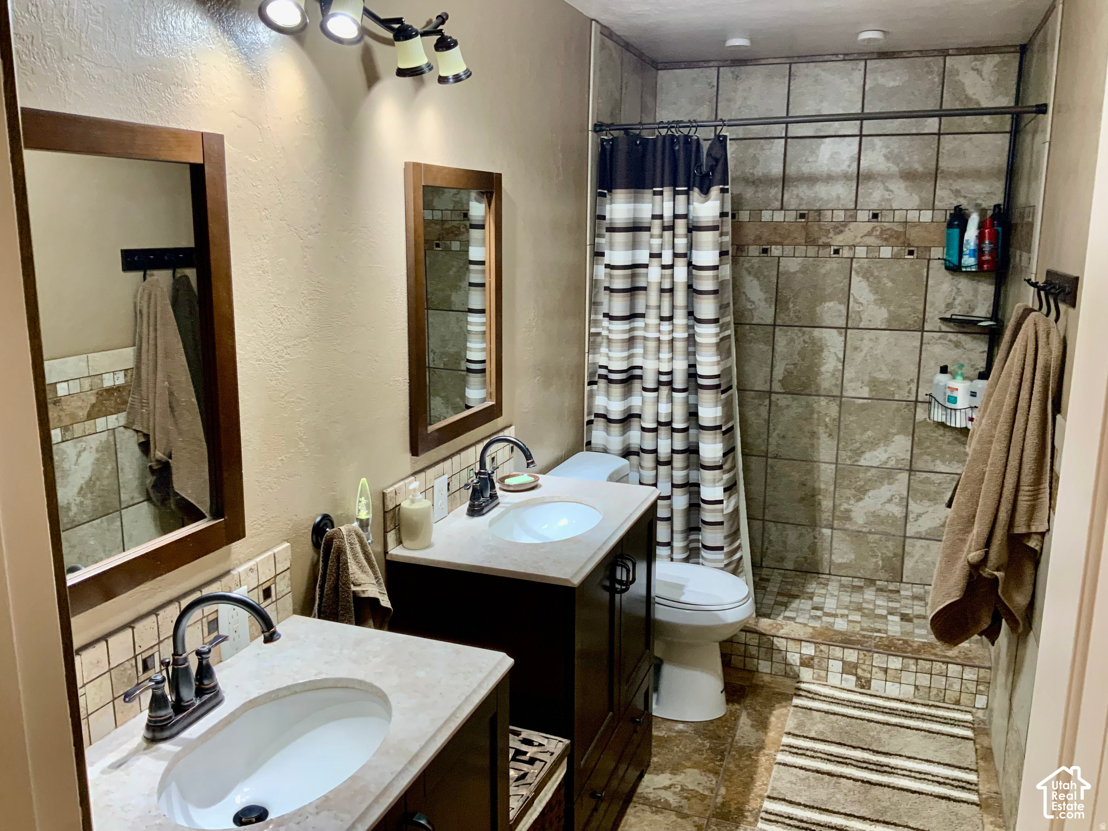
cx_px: 554
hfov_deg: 61.7
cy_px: 416
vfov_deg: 48.2
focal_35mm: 29
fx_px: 928
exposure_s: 1/60
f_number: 1.8
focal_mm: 3
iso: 100
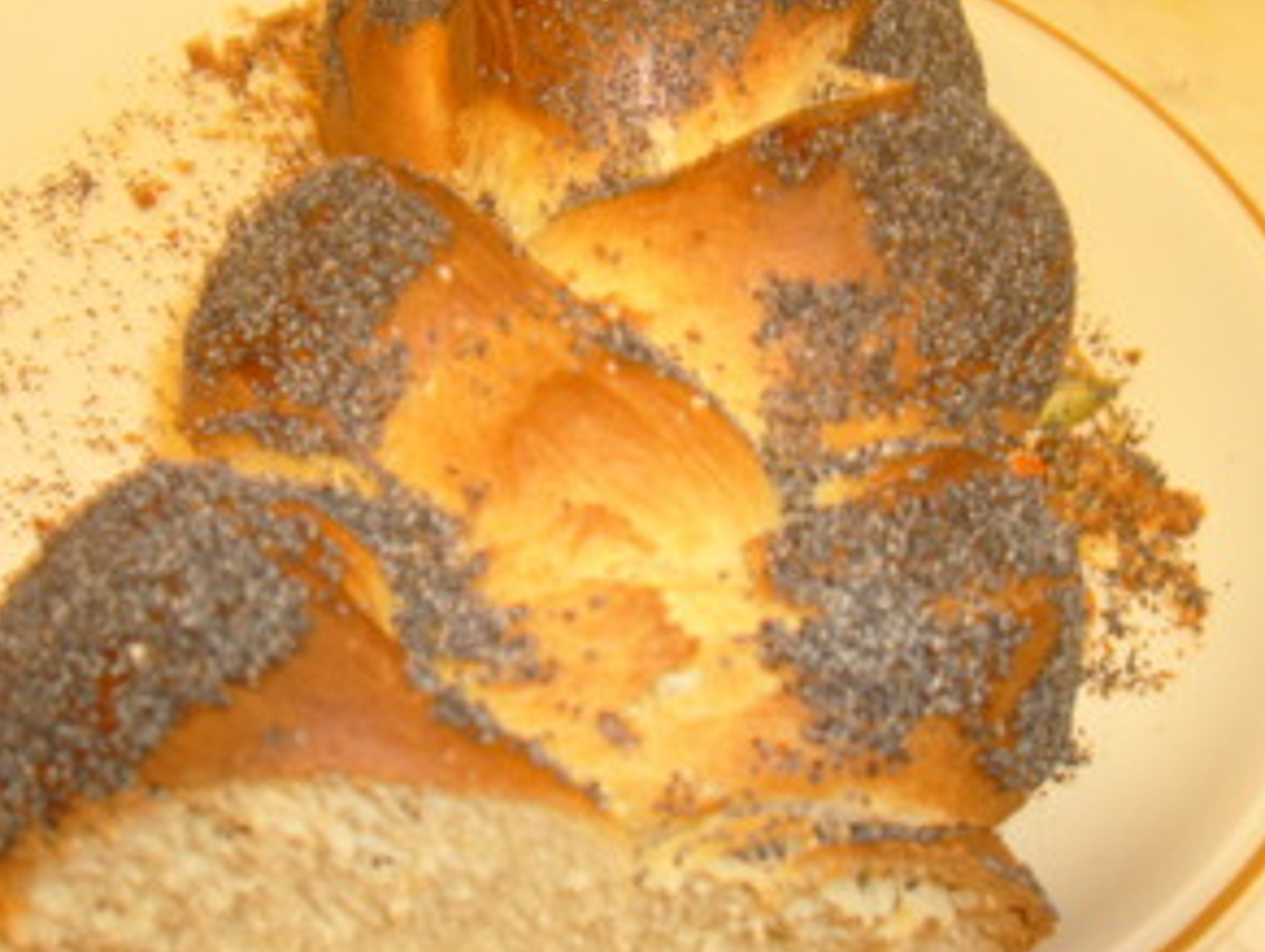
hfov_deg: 43.8
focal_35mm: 43
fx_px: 1573
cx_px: 622
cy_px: 428
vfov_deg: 33.6
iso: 80
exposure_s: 1/6
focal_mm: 5.8
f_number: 2.8
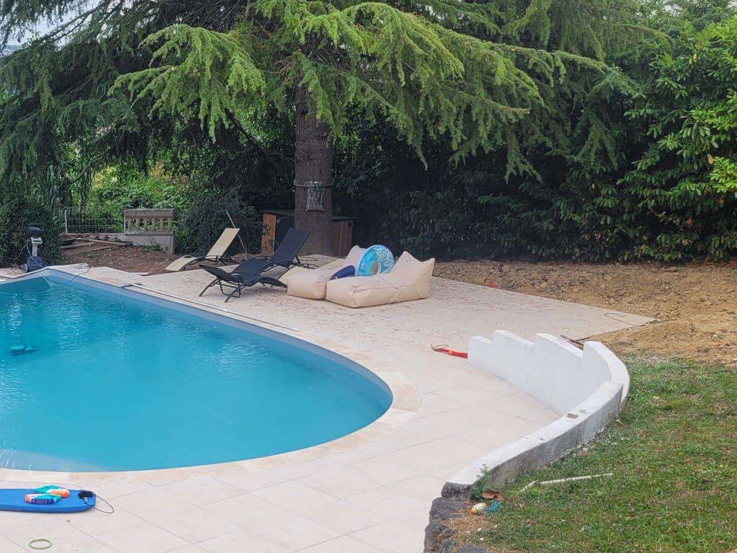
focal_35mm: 55
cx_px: 76
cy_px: 347
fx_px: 1171
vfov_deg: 26.5
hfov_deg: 33.2
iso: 40
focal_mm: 5.4
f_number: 1.8
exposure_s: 1/1690
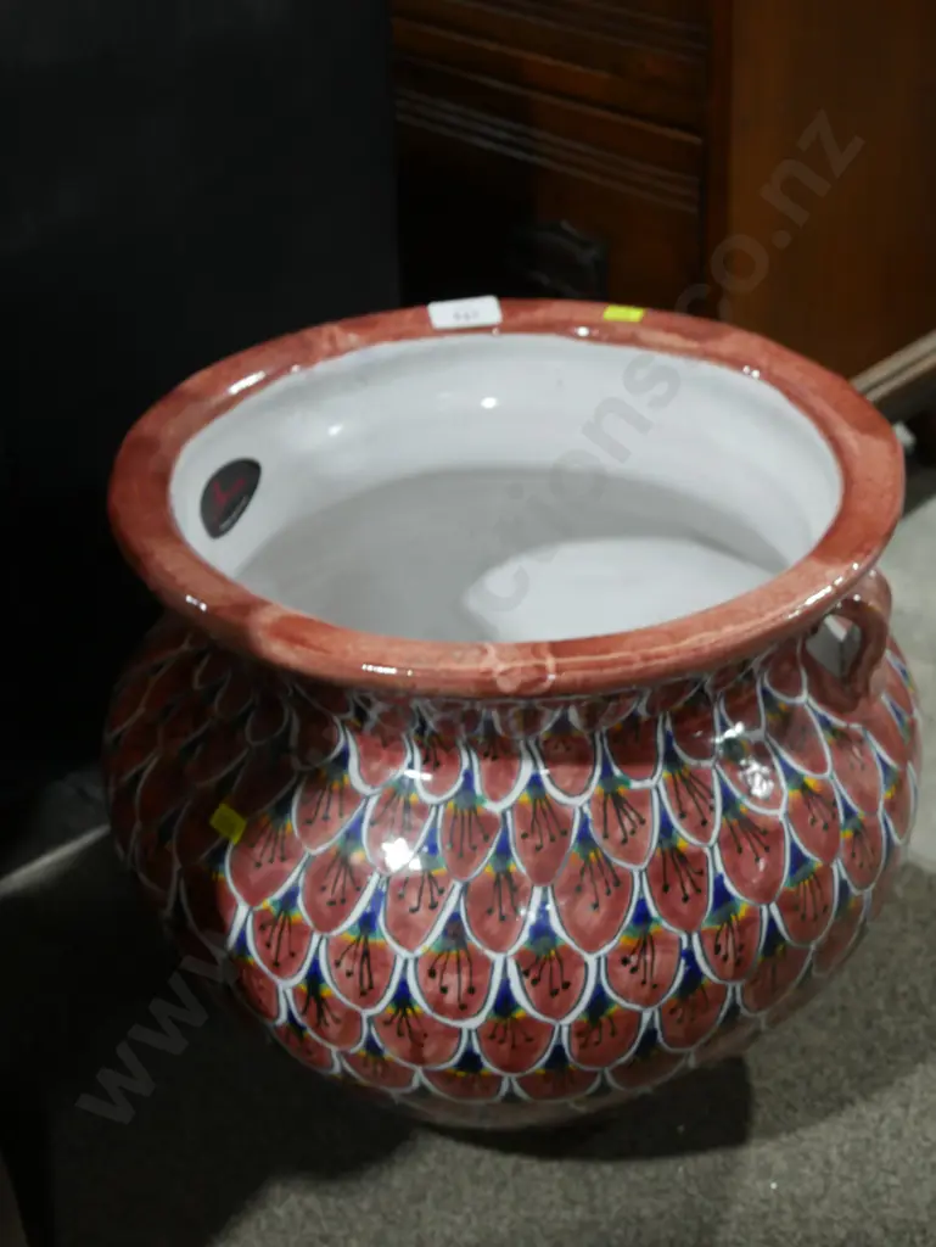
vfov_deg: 38.2
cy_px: 624
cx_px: 468
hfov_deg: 29.1
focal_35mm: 50
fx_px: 1801
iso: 1000
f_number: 5.3
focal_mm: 25
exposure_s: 1/60
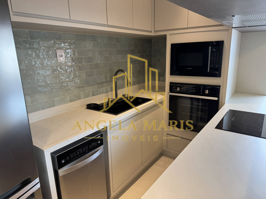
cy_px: 100
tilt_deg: -13.9
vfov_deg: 56.8
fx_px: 184
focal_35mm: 24
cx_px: 133
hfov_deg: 71.6
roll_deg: +1.8
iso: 125
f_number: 1.78
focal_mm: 6.76
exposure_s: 1/120
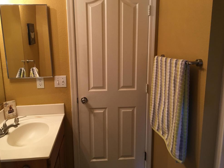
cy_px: 84
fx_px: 194
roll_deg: +1.1
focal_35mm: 30
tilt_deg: -11.9
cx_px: 109
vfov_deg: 46.8
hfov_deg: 60.0
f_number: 2.2
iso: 64
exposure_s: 1/15
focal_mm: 4.15
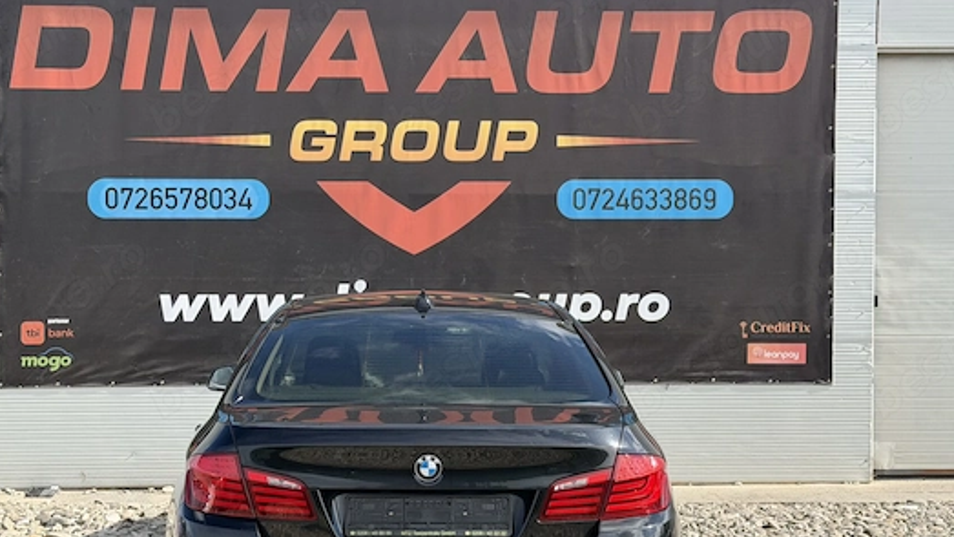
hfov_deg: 34.8
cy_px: 351
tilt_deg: -1.2
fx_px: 1518
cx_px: 409
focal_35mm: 60
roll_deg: +0.6
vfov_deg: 20.0
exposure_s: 1/2667
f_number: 1.78
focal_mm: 6.76
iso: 80
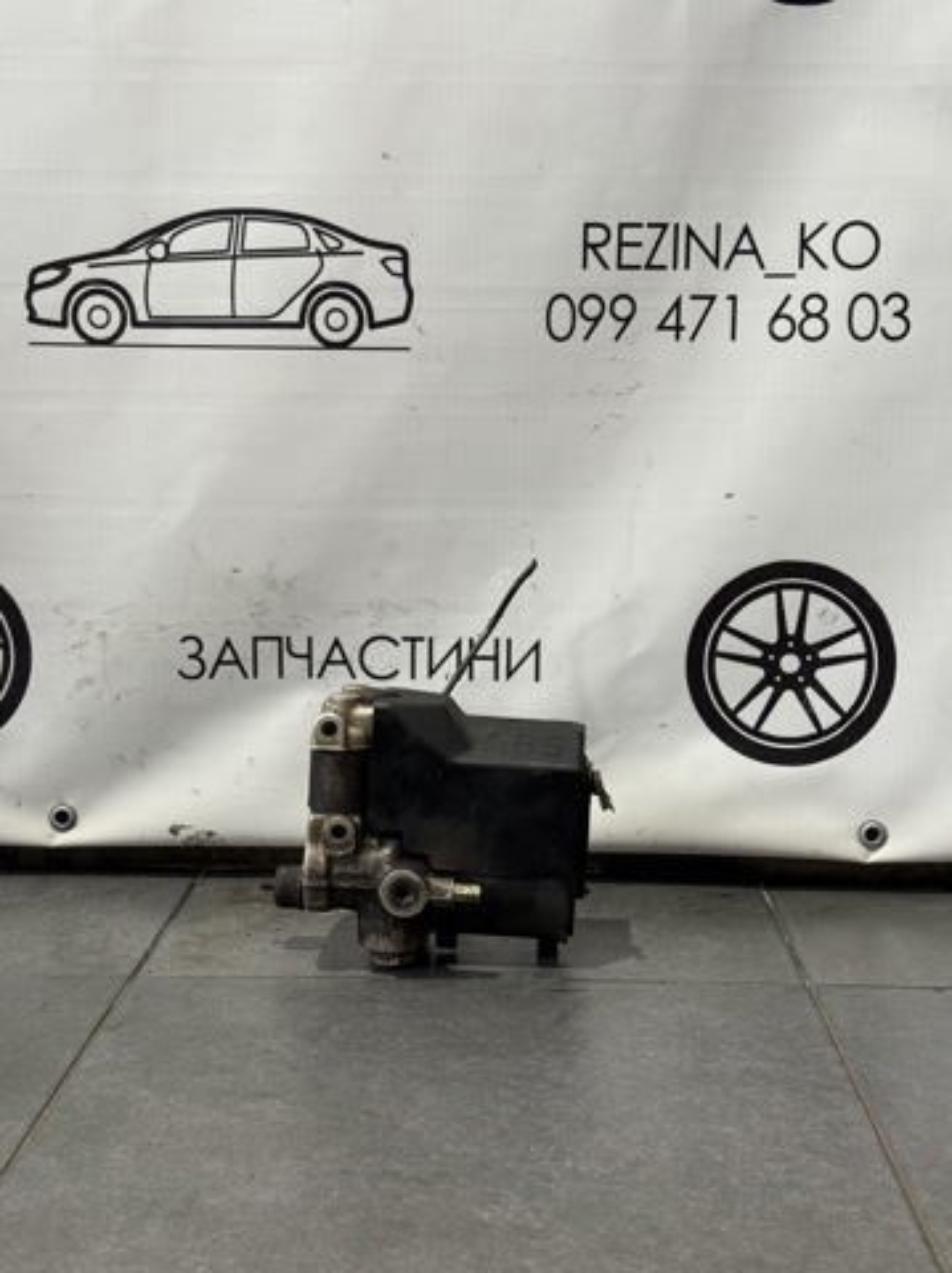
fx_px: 1763
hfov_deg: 30.2
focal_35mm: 48
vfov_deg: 39.7
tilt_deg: -8.5
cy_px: 636
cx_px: 476
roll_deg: -1.2
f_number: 1.78
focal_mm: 6.76
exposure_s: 1/50
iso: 125
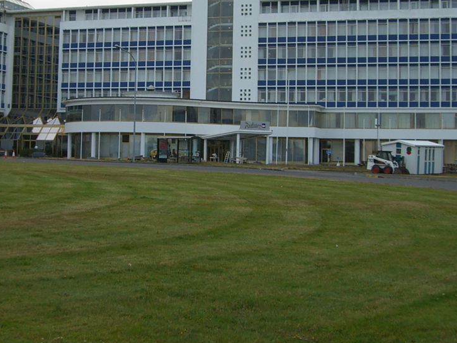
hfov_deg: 28.9
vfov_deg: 21.8
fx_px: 884
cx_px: 188
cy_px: 97
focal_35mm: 67
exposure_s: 1/160
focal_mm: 6.2
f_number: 4.3
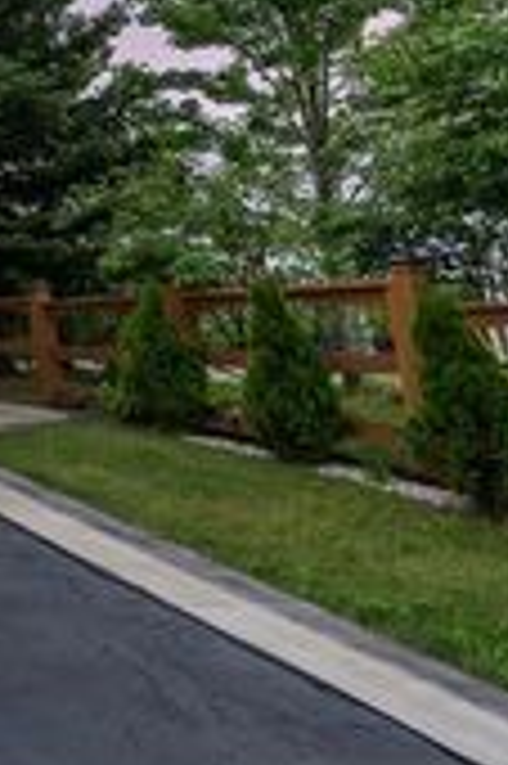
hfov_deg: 18.7
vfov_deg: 39.9
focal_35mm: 47
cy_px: 128
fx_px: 997
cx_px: -499
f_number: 8
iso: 800
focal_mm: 16
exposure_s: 1/1000
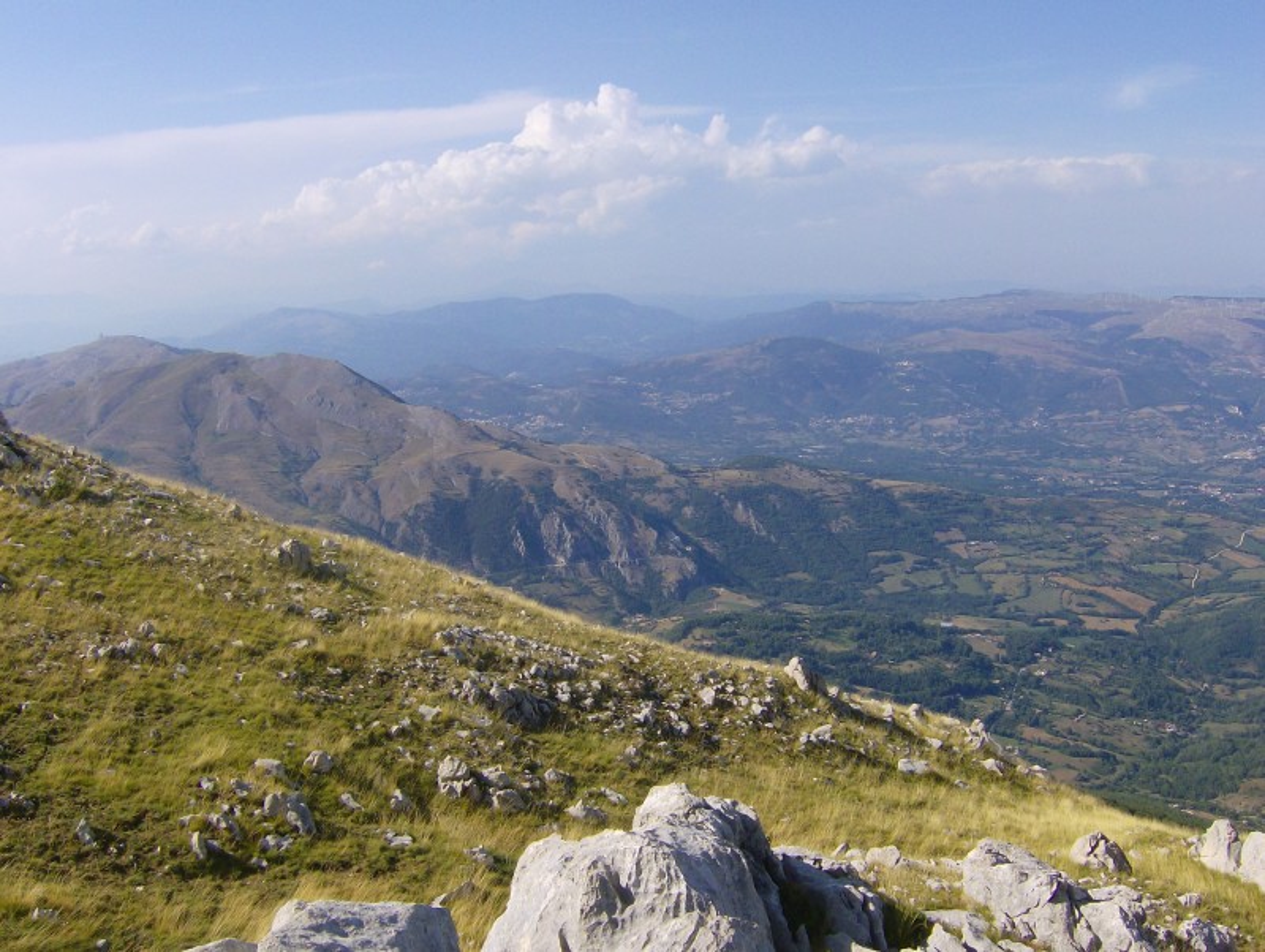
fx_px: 1317
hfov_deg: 51.3
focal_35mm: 36
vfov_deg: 39.7
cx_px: 632
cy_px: 476
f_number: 4.7
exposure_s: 1/875
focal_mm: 6
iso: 100
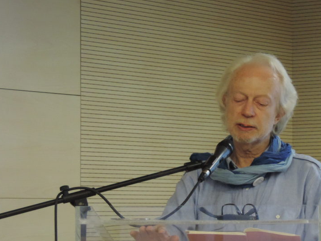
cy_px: 154
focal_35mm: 172
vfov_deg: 8.6
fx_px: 1596
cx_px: 189
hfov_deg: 11.5
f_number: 4.2
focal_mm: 21.4
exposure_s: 1/25
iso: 800
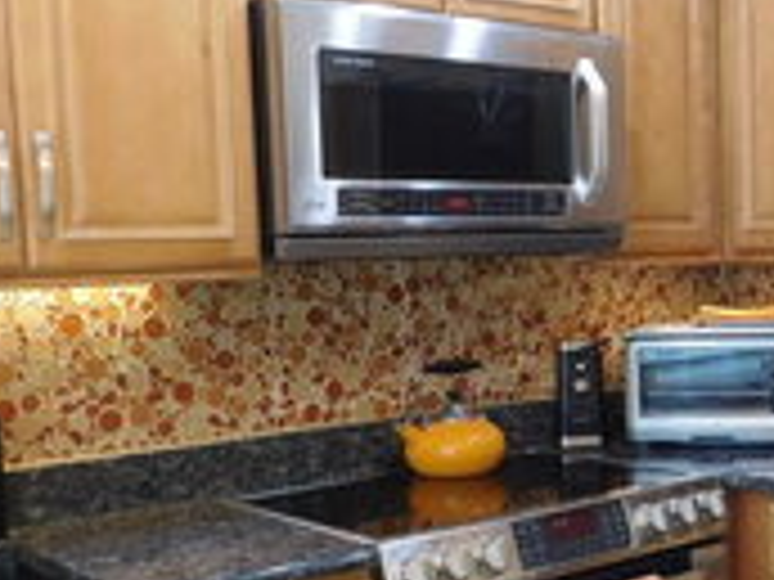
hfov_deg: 31.6
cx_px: 745
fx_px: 1274
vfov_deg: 25.5
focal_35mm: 57
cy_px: 382
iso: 180
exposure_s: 1/30
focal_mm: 4
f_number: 3
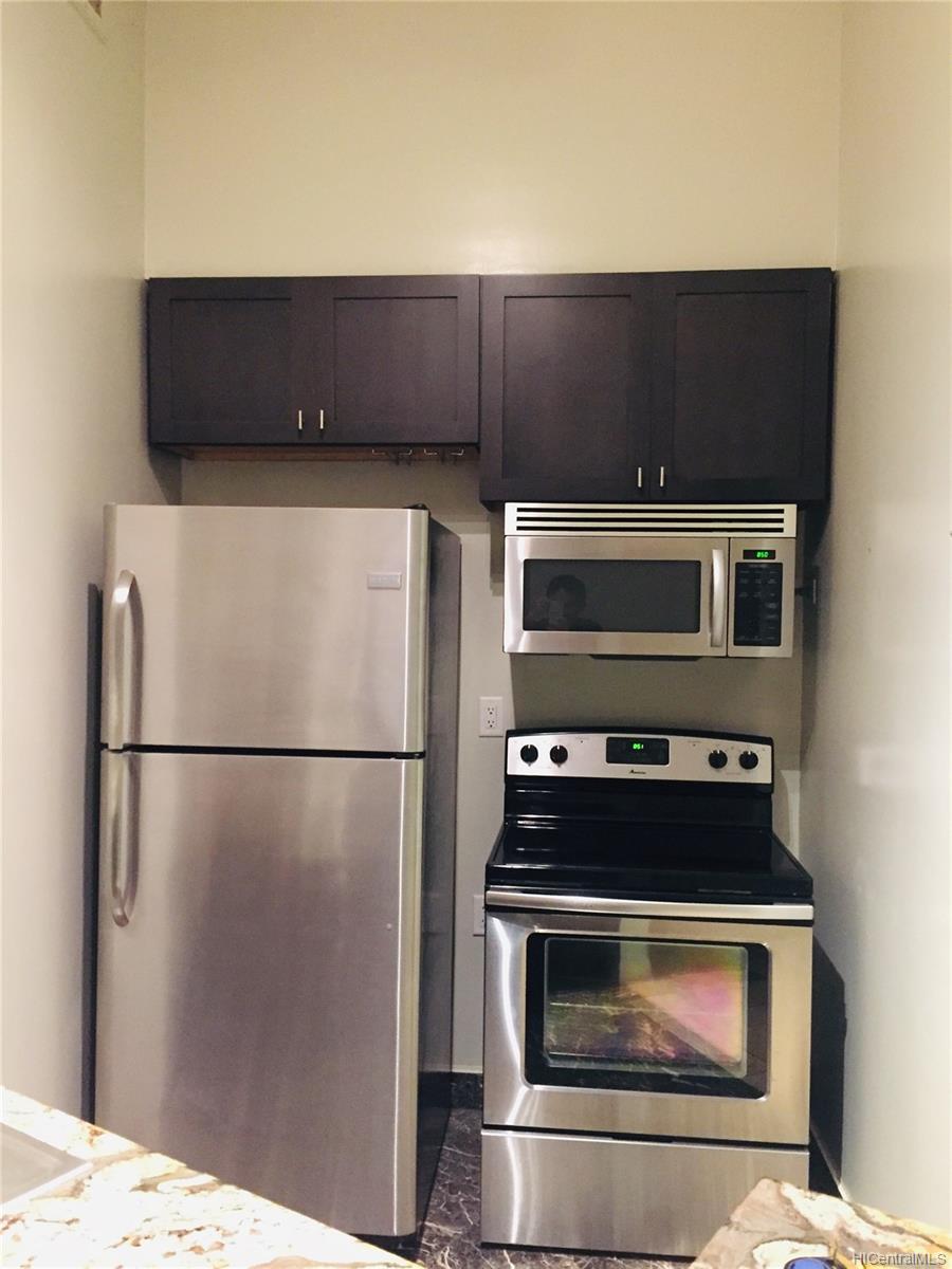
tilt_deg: -2.1
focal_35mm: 29
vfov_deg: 61.7
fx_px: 1063
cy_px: 634
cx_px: 476
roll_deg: -0.6
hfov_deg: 48.2
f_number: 2.2
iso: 320
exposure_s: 1/15
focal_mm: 4.15
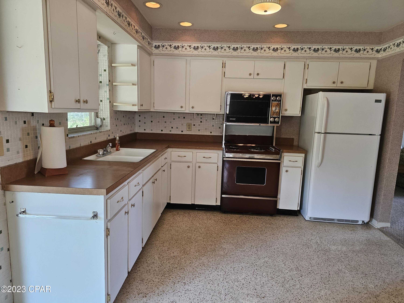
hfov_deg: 73.9
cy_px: 152
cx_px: 202
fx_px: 268
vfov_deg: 58.9
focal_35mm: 23
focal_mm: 6.3
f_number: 1.7
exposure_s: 1/120
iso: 250
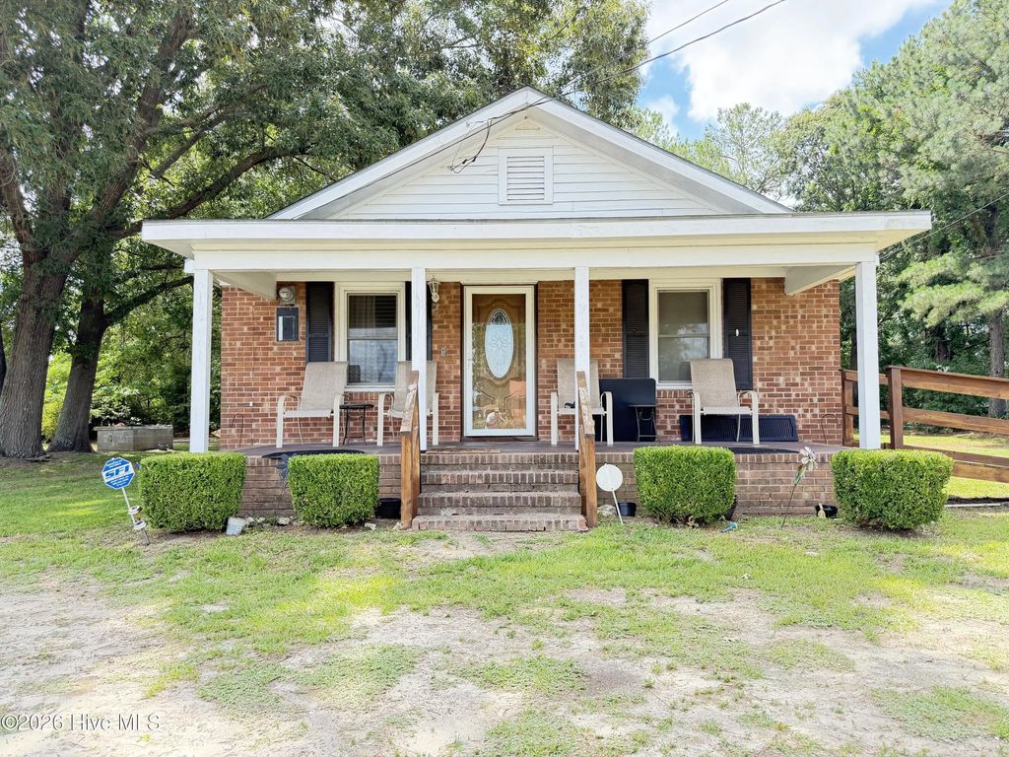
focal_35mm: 24
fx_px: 700
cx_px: 504
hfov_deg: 71.6
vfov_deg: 56.8
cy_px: 378
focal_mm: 6.76
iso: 100
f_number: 1.78
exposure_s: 1/464
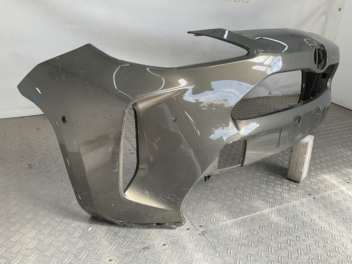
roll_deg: -9.6
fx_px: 295
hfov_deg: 61.7
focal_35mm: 29
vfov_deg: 48.2
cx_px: 176
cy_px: 132
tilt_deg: -23.7
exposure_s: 1/324
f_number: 1.8
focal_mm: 3
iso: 16
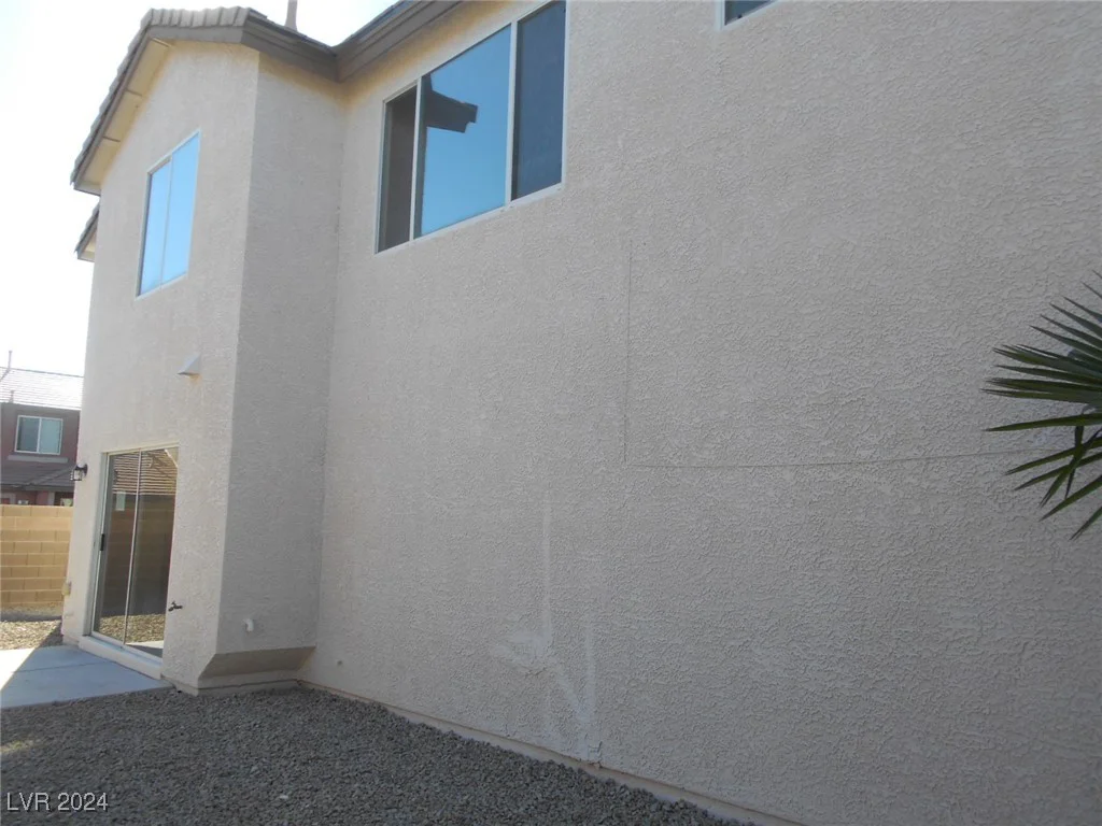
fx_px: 828
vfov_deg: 53.1
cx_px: 551
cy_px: 413
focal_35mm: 26
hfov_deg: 67.3
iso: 80
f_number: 3.2
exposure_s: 1/320
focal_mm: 4.6
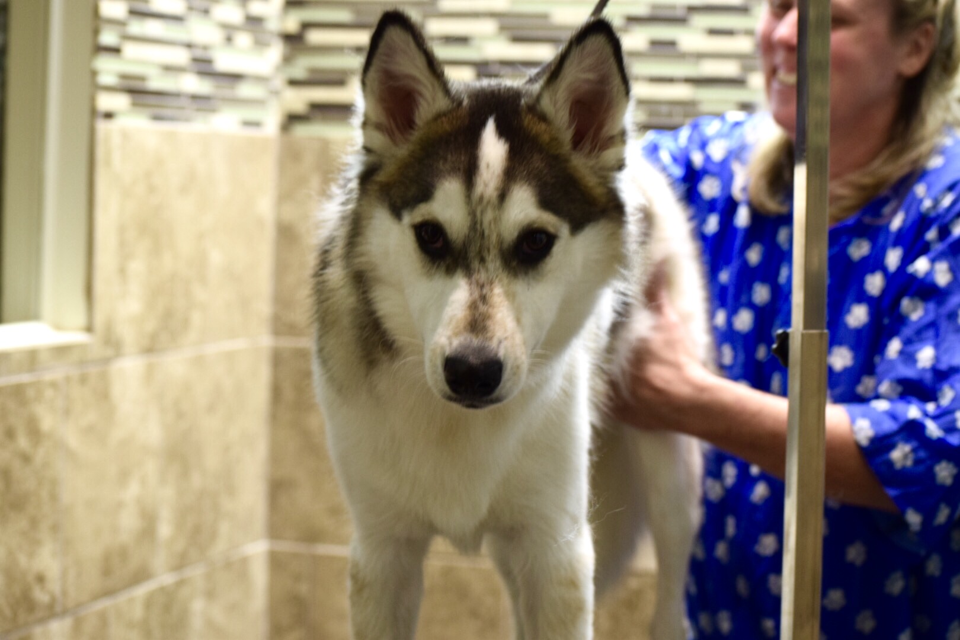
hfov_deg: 24.6
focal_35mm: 82
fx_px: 2200
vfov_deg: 16.6
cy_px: 320
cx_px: 480
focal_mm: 55
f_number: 4
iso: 800
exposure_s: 1/125
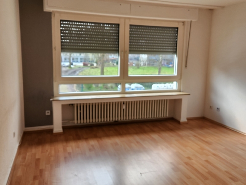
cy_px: 92
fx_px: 163
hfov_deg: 73.9
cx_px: 123
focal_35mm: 23
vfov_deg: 58.9
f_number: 1.8
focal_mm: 5.4
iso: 50
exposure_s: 1/180
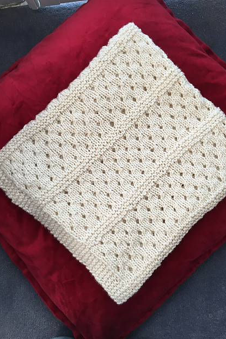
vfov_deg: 60.3
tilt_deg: -83.7
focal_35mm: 31
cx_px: 129
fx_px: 292
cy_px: 165
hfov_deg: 42.2
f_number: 2.2
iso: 40
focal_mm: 4.15
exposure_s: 1/33
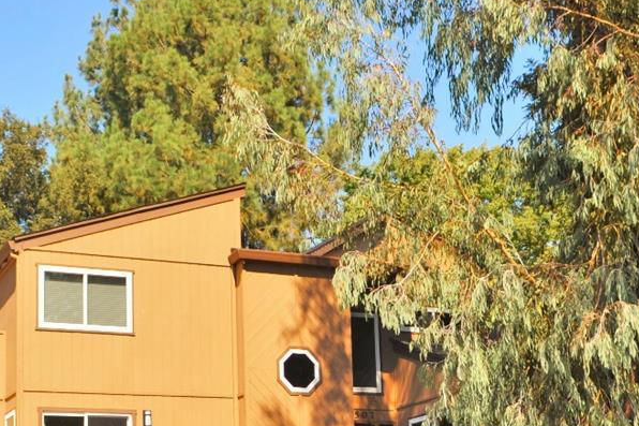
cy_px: 406
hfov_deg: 29.5
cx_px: 408
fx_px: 1207
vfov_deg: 19.5
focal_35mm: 68
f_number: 7.1
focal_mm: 18
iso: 100
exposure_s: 1/200
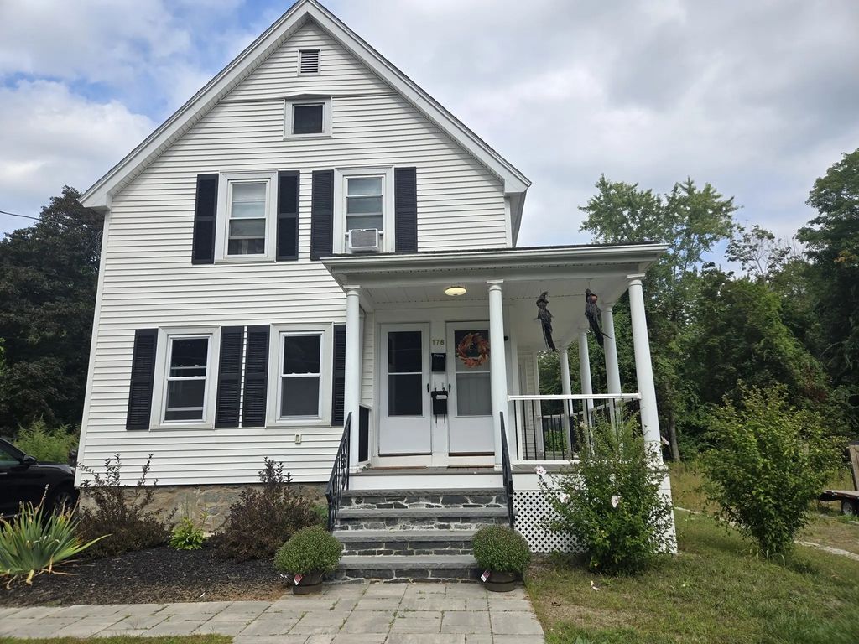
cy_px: 322
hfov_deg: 73.9
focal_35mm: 23
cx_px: 430
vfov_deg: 58.9
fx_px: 571
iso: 25
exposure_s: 1/1449
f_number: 1.8
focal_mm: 5.4
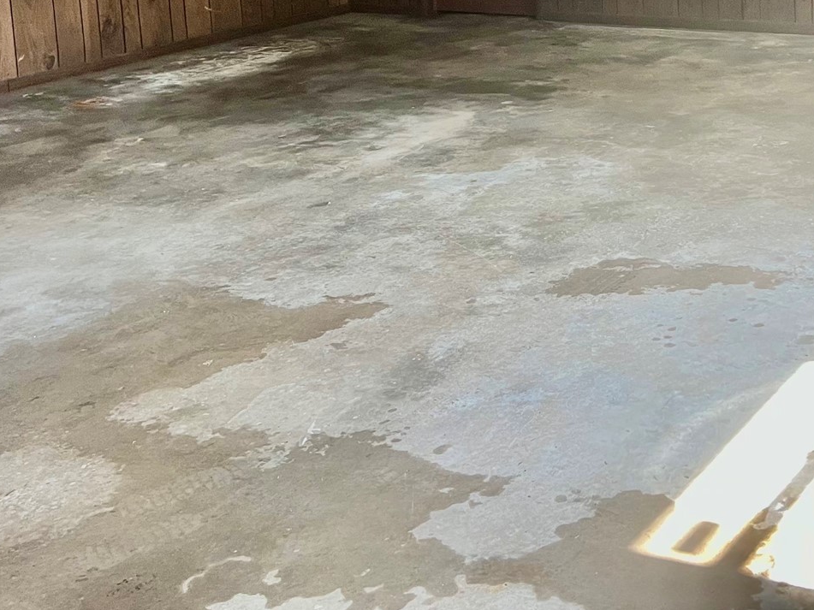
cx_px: 675
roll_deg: +2.0
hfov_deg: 33.2
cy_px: -37
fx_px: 1317
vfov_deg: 24.6
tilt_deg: -7.7
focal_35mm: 56
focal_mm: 5.7
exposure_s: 1/60
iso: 100
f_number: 1.5
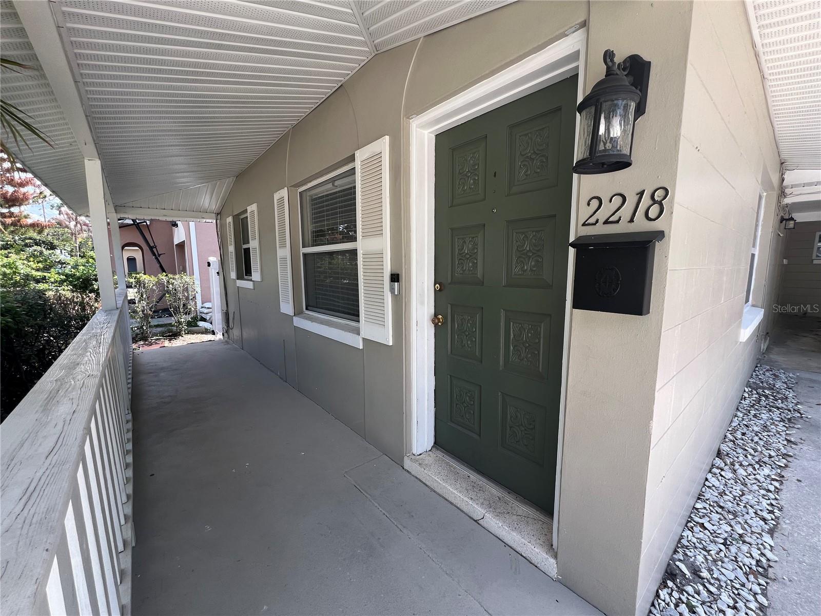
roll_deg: -0.2
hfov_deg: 106.2
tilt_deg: -7.6
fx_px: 308
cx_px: 410
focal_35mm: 13
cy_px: 308
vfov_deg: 89.9
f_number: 1.8
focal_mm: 1.57
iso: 32
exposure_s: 1/231
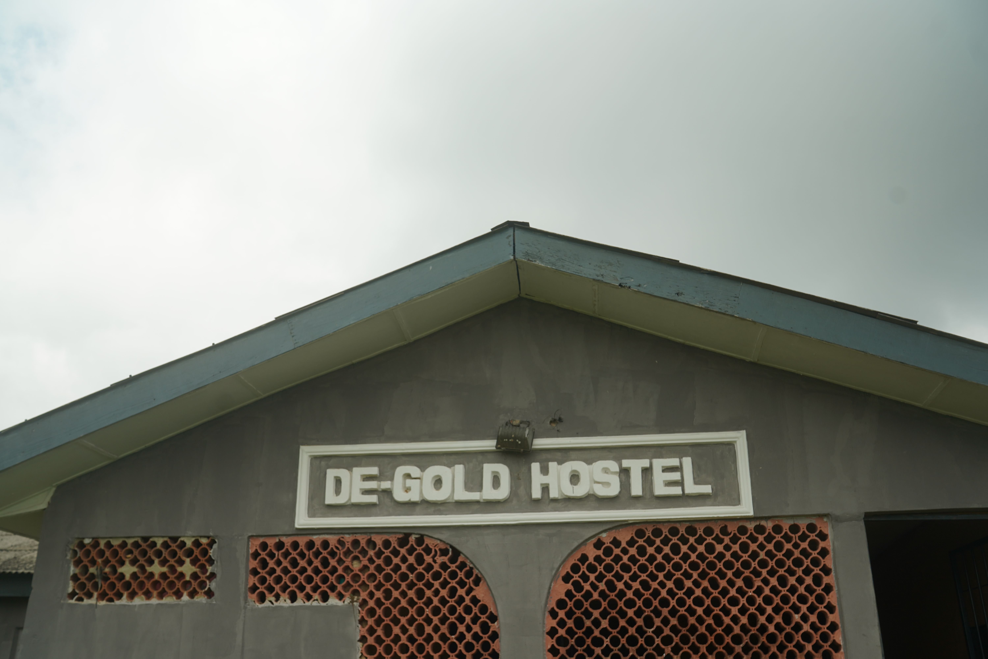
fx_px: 960
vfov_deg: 37.9
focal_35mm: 35
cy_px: 330
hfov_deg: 54.4
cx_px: 494
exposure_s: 1/80
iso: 100
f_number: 4.5
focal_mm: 35
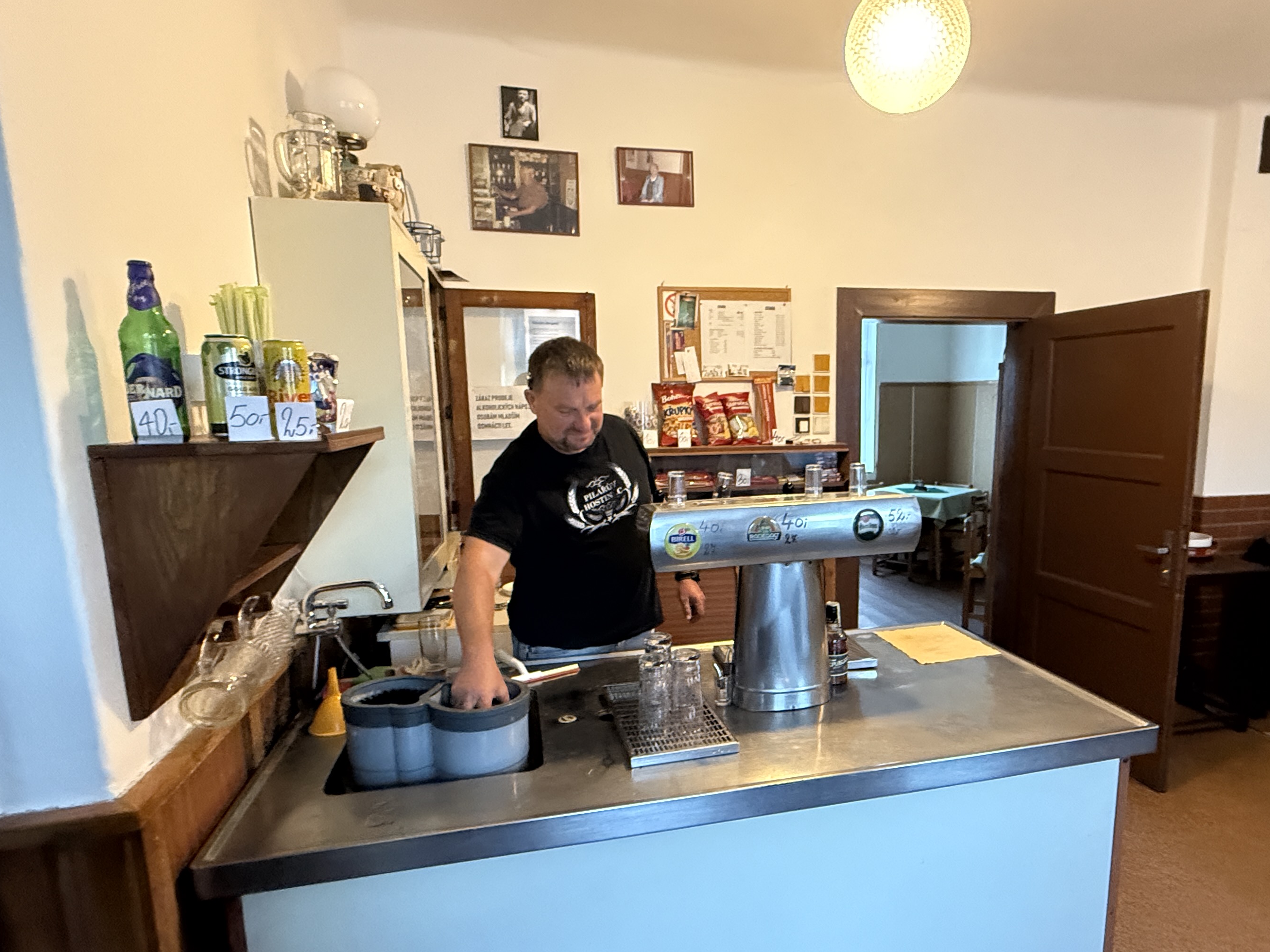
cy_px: 531
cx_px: 723
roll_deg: -0.1
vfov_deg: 63.3
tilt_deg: -10.4
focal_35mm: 21
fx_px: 770
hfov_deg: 78.6
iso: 640
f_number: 2.2
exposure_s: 1/50
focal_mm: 2.22
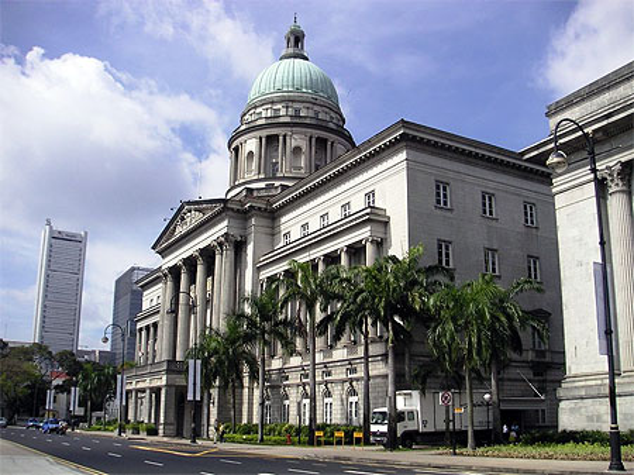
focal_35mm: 37
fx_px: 677
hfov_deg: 50.2
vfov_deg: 38.6
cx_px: 317
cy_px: 238
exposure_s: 1/250
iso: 50
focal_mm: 5.7
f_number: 6.7
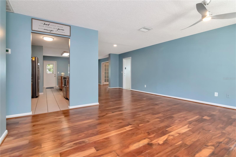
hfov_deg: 95.0
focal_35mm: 16
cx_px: 118
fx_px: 108
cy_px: 78
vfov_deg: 72.0
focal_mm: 11
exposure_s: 1/100
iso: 2000
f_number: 7.1
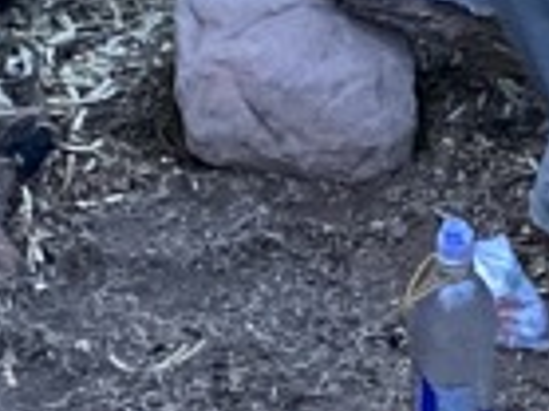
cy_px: 95
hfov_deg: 9.9
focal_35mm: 192
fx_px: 3042
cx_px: 904
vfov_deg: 7.7
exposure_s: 1/8
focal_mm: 4.25
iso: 1000
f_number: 1.8
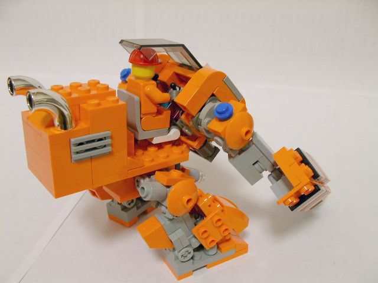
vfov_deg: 37.7
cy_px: 142
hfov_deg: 49.0
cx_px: 189
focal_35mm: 38
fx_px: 415
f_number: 3.5
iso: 100
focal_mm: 5.8
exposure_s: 1/12.2
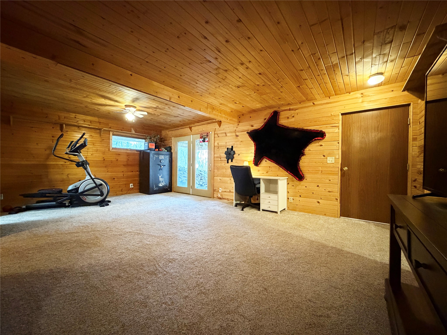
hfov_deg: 102.1
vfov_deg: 85.7
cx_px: 224
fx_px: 181
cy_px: 168
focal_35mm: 14
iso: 1250
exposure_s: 1/40
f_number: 2.2
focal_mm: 2.22
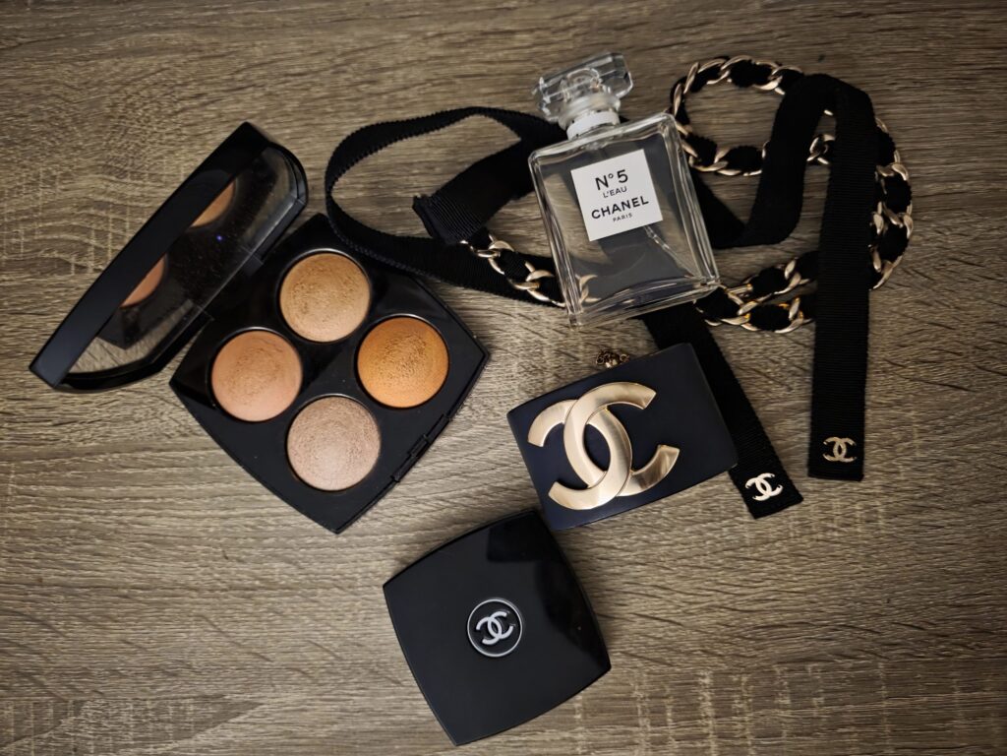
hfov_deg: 73.9
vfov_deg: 58.9
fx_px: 669
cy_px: 378
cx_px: 504
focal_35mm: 23
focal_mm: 6.3
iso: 2500
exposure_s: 1/16.7
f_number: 1.7
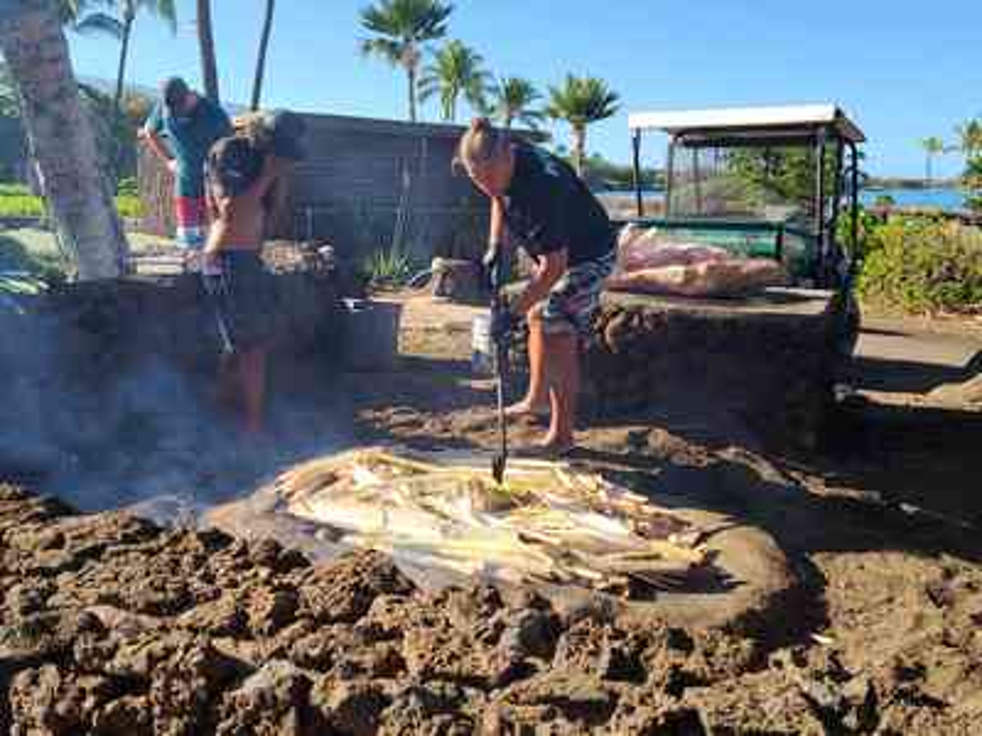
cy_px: 368
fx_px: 738
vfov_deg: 53.1
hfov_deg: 67.3
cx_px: 491
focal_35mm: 26
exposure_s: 1/1186
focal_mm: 5.4
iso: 40
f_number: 1.8
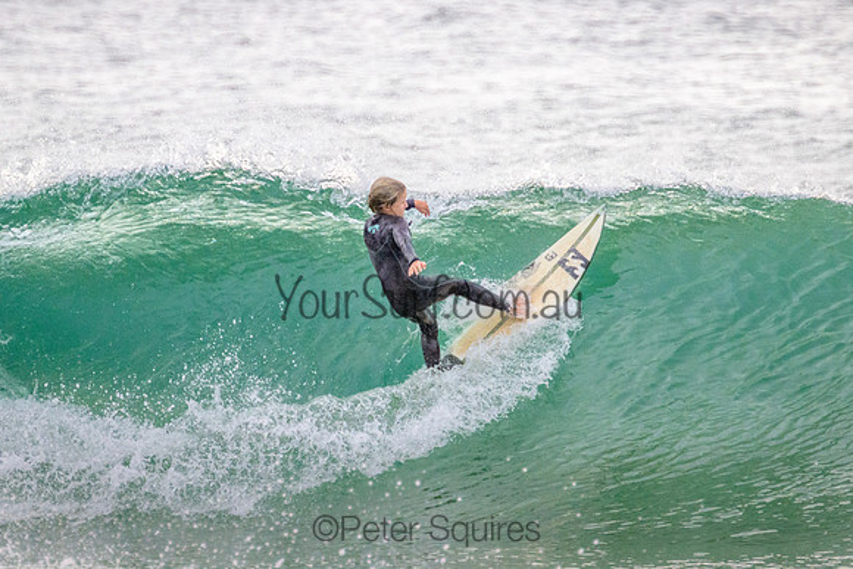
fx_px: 24207
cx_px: 427
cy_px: 206
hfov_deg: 2.0
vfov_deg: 1.3
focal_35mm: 1021
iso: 3200
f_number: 11
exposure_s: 1/2000
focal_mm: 800
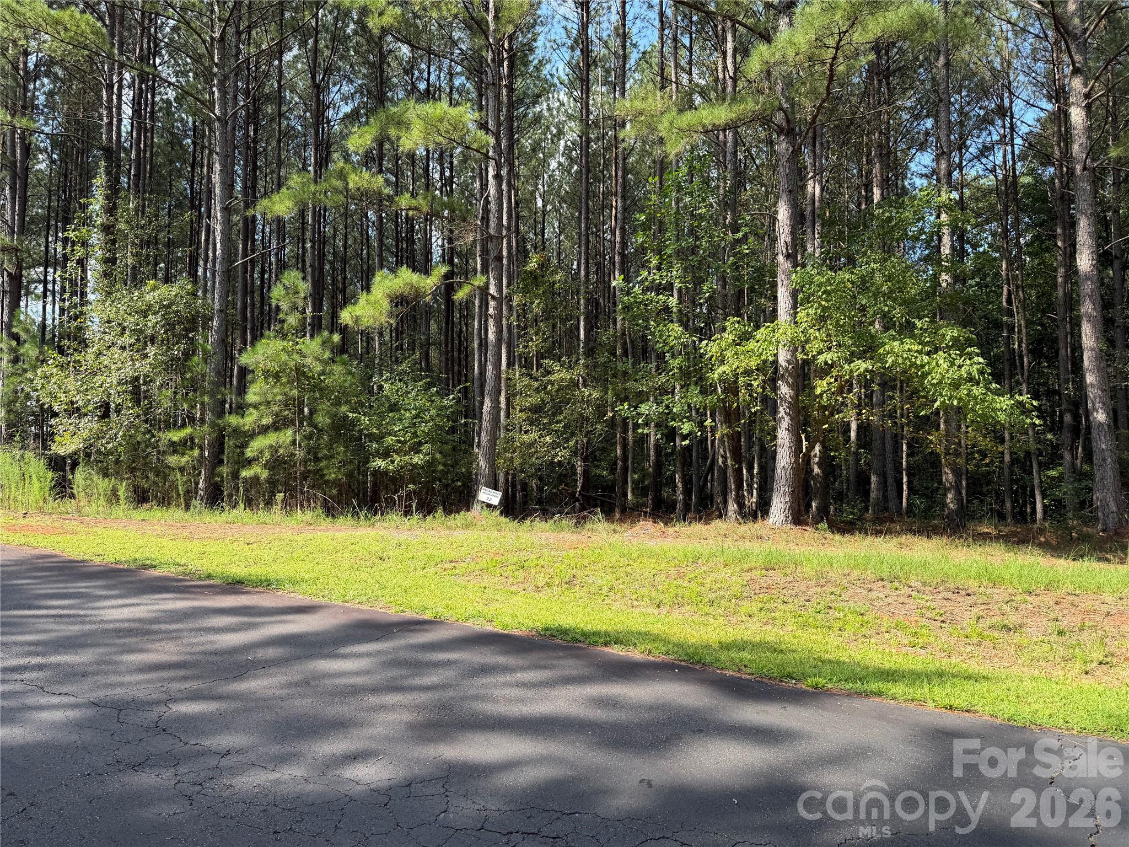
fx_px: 783
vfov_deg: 56.8
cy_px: 424
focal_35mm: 24
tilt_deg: +4.6
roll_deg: +0.5
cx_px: 564
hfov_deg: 71.6
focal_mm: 6.76
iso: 80
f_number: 1.78
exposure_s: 1/1174
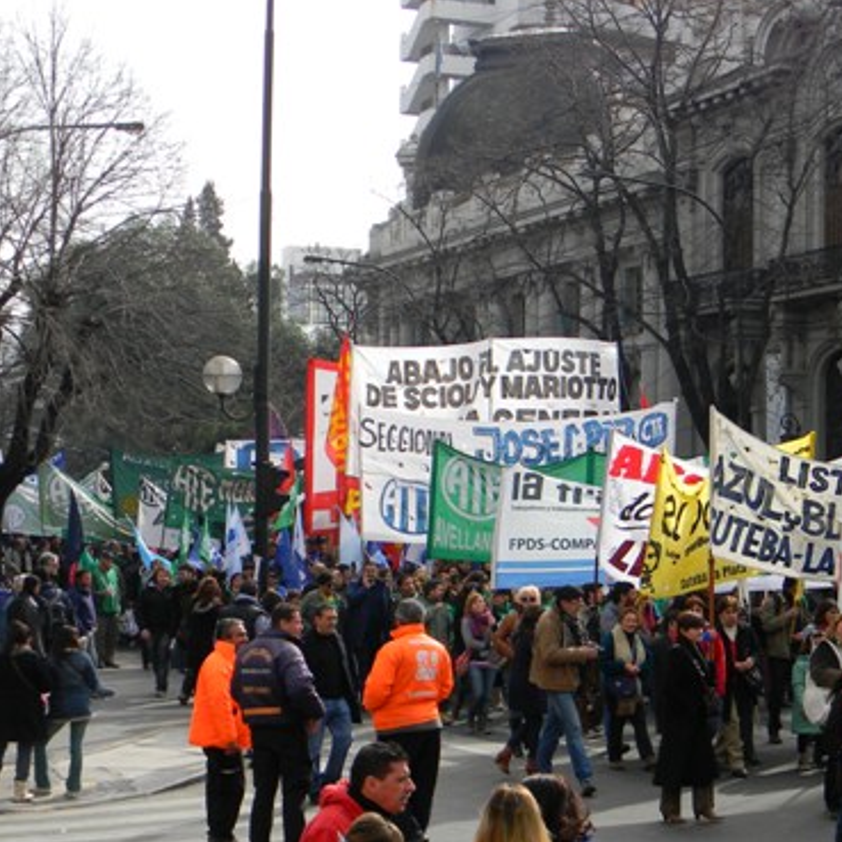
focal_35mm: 72
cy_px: 486
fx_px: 1981
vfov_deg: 24.0
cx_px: 618
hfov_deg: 23.8
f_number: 3.9
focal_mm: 8.6
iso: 80
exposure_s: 1/302
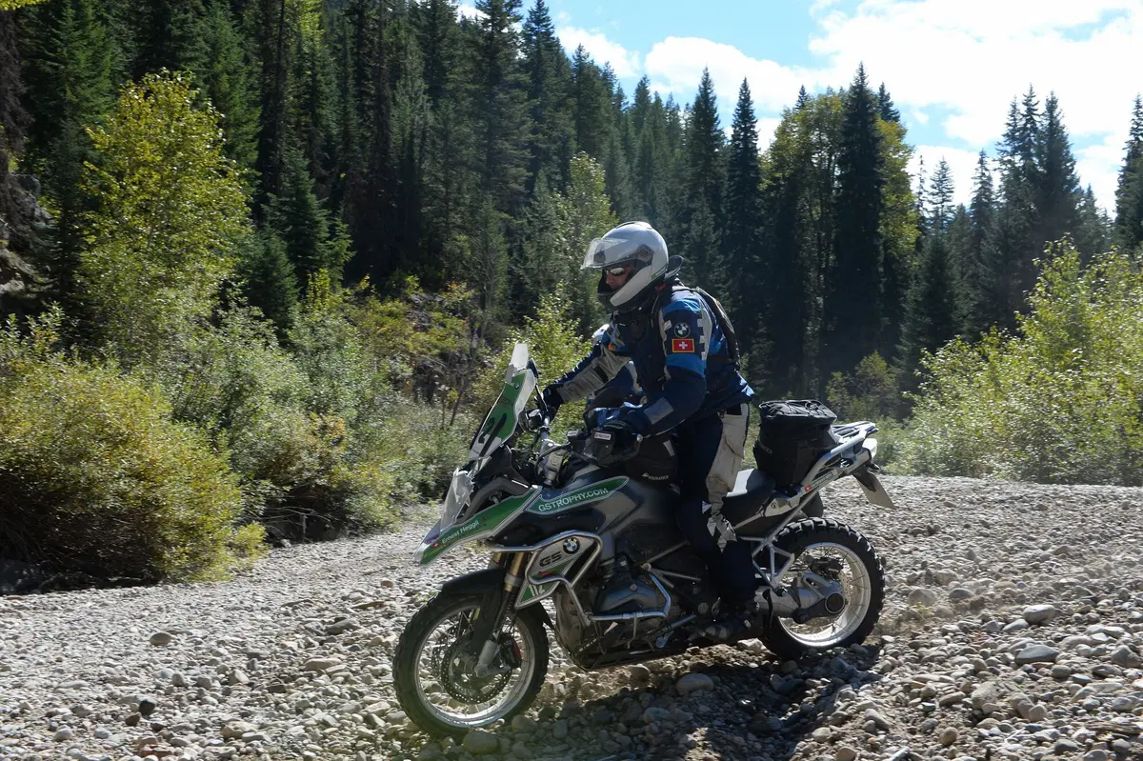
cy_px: 380
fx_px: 1523
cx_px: 572
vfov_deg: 28.1
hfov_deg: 41.1
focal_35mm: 48
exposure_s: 1/640
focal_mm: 48
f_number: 13
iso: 640
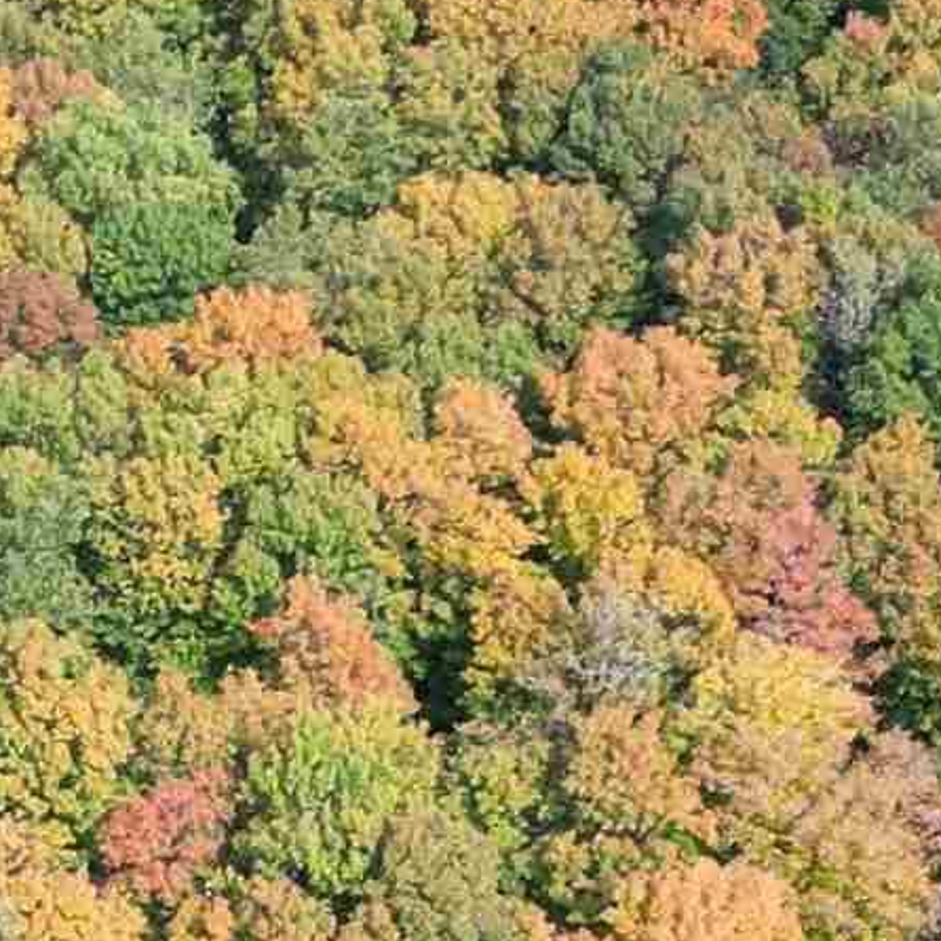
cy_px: 1386
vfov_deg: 11.5
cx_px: -380
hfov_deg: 11.6
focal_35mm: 146
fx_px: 4490
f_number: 1.7
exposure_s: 1/1000
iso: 100
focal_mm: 6.72
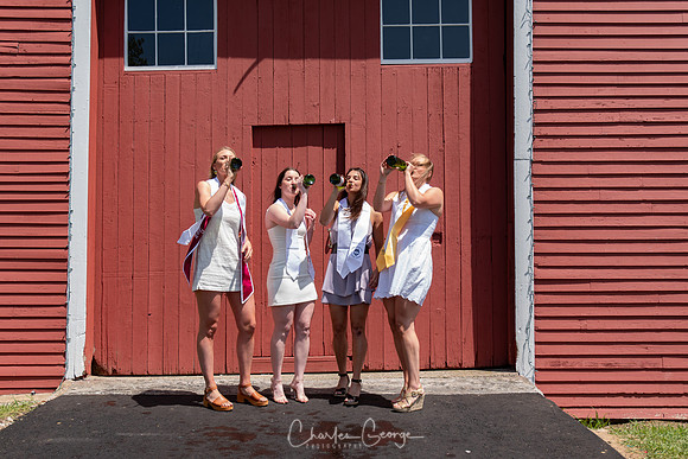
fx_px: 890
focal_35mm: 47
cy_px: 230
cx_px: 344
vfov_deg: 28.9
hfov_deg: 42.3
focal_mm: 31
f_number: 5.6
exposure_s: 1/250
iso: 100
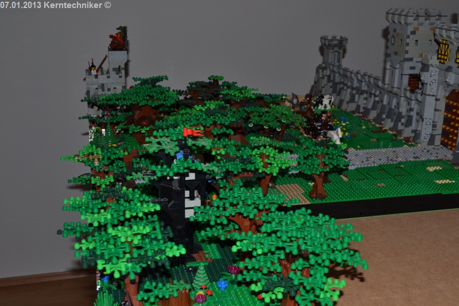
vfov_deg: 29.9
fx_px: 574
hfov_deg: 43.6
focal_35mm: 45
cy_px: 153
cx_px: 230
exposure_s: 1/60
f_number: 8
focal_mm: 30
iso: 100
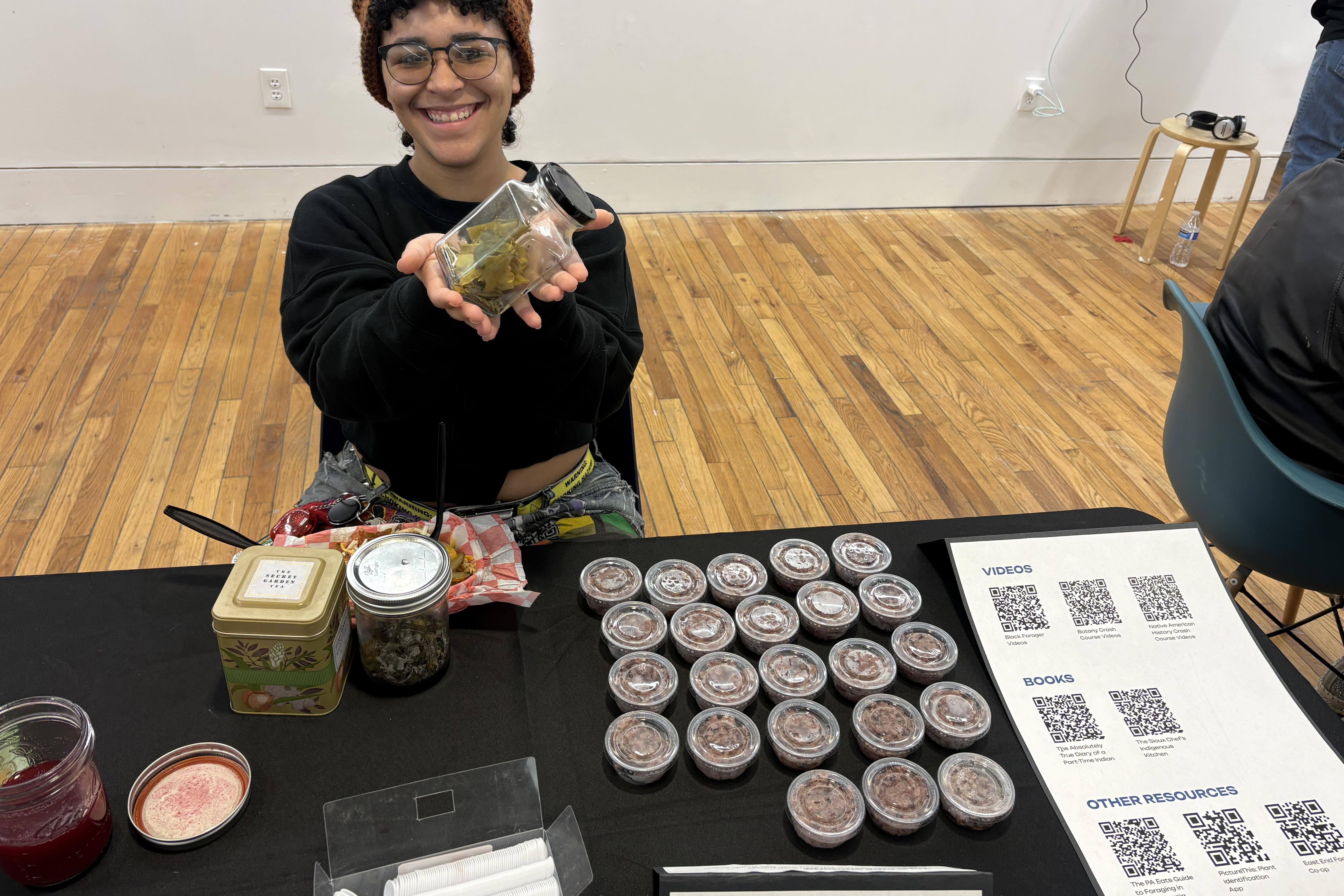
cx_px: 682
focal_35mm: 28
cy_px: 388
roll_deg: -4.4
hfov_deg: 65.5
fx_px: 1045
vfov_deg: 46.3
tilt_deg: -31.0
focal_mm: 5.96
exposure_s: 1/120
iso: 64
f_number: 1.6
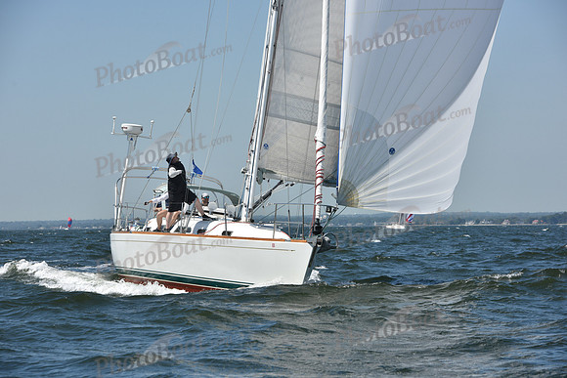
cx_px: 284
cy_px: 189
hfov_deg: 15.2
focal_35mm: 135
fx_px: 2127
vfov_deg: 10.2
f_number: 9
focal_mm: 135
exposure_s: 1/1250
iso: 250
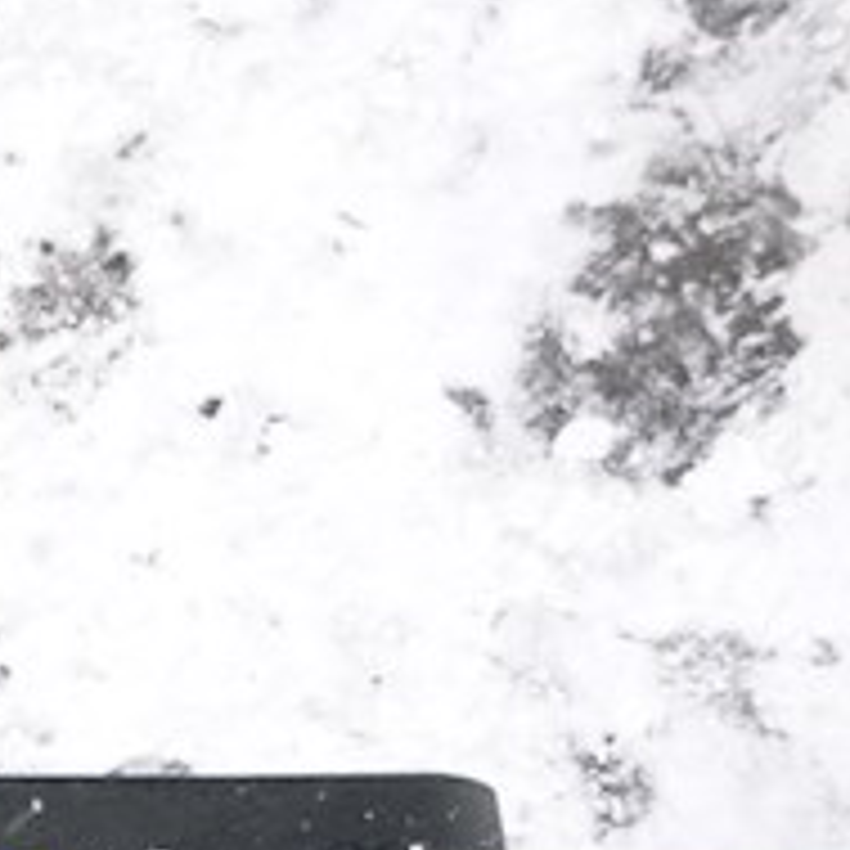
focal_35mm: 75
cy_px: 1052
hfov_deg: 19.9
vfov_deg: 21.2
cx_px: -427
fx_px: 2084
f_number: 3.9
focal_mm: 4.5
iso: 100
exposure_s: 1/200
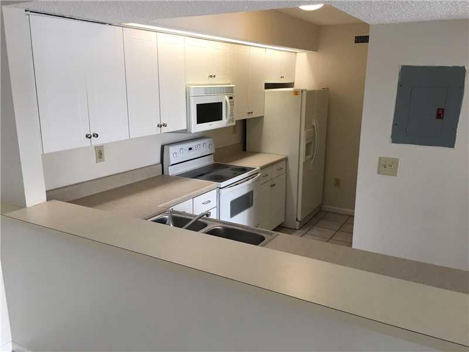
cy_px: 176
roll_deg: -0.4
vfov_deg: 48.2
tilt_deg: -12.1
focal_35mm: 29
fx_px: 393
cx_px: 234
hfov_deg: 61.7
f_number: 2.2
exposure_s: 1/30
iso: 40
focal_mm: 4.15
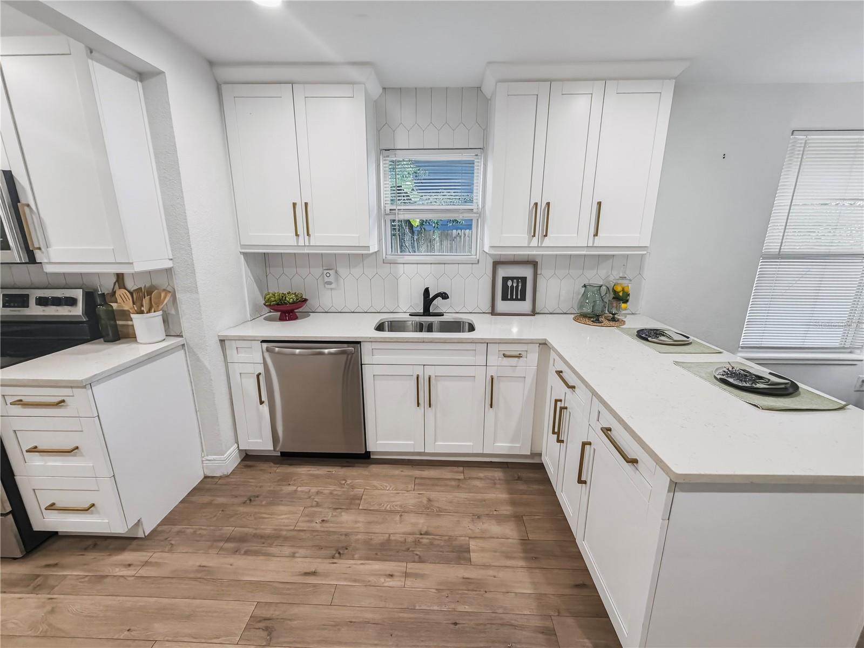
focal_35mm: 14
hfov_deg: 102.1
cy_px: 324
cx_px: 432
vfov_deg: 85.7
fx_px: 349
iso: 250
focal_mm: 2.2
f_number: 2.2
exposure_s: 1/120
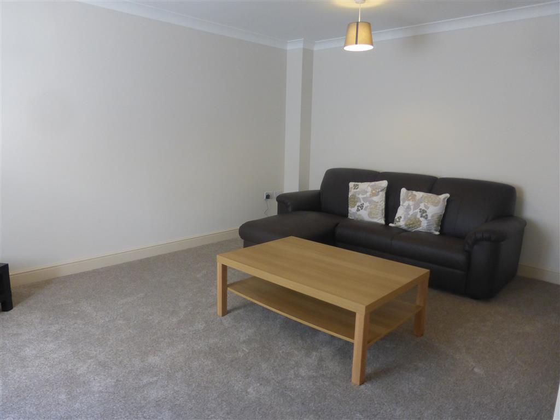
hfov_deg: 71.6
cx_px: 280
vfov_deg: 56.8
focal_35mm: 24
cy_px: 210
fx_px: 388
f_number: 3.3
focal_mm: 4.3
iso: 320
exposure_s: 1/60
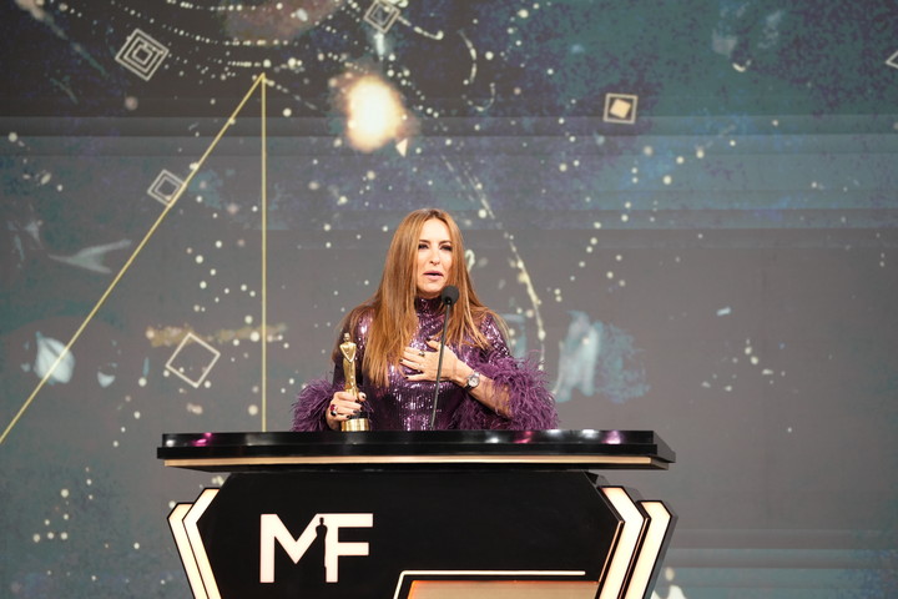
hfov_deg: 14.0
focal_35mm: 147
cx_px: 449
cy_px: 300
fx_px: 3667
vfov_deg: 9.3
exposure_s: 1/320
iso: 2000
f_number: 3.2
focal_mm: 147
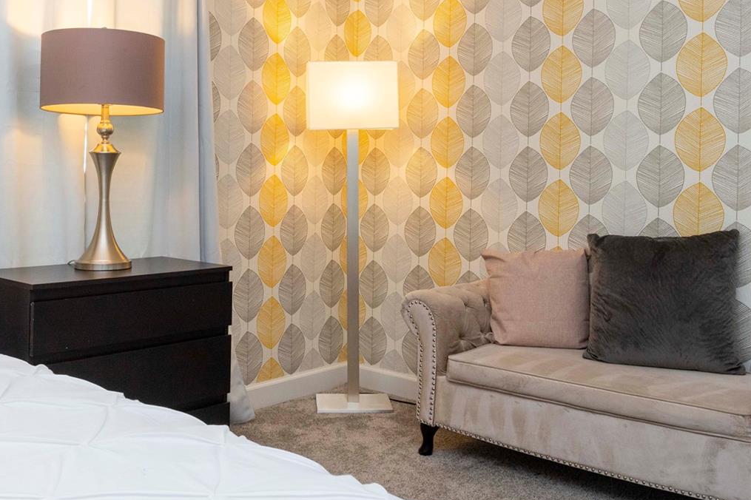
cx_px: 337
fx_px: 855
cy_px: 169
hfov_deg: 47.4
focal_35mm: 41
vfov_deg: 32.4
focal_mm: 26
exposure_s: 1/15
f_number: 13
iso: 1000
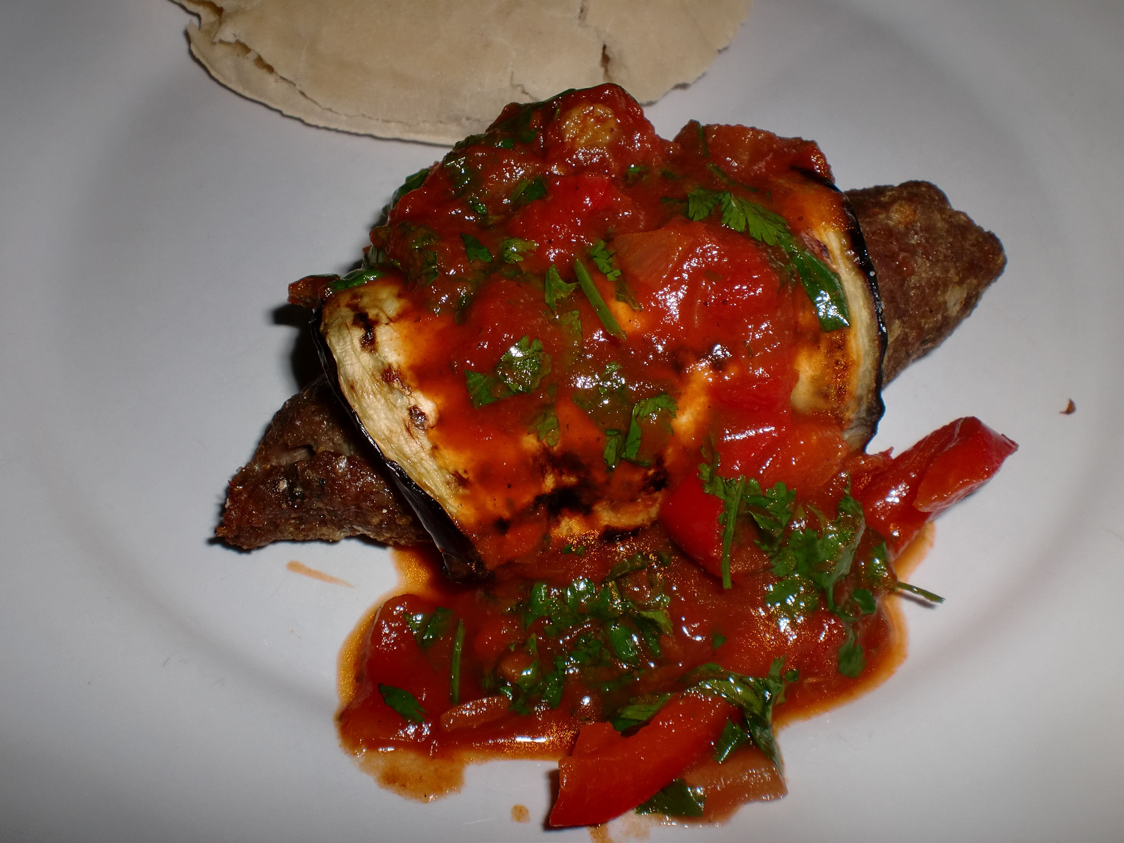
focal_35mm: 35
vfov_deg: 40.7
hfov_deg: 52.6
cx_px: 562
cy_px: 422
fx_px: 1136
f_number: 5.6
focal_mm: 6.3
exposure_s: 1/60
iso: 64
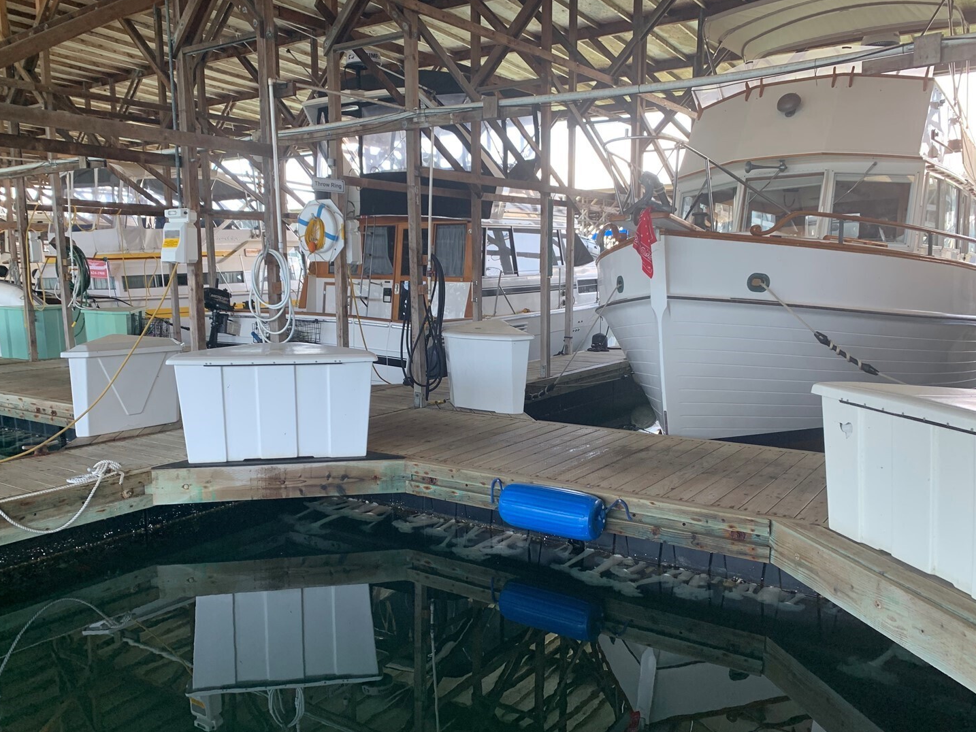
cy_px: 398
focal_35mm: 29
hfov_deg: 61.6
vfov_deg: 48.2
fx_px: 818
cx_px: 472
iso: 100
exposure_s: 1/121
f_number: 1.8
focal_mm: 4.25
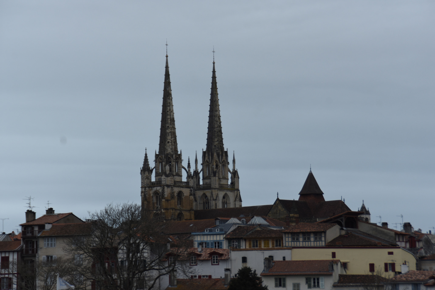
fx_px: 1776
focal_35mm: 147
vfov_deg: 9.3
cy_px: 145
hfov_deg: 14.0
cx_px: 218
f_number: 6.3
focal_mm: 98
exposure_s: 1/640
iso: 320
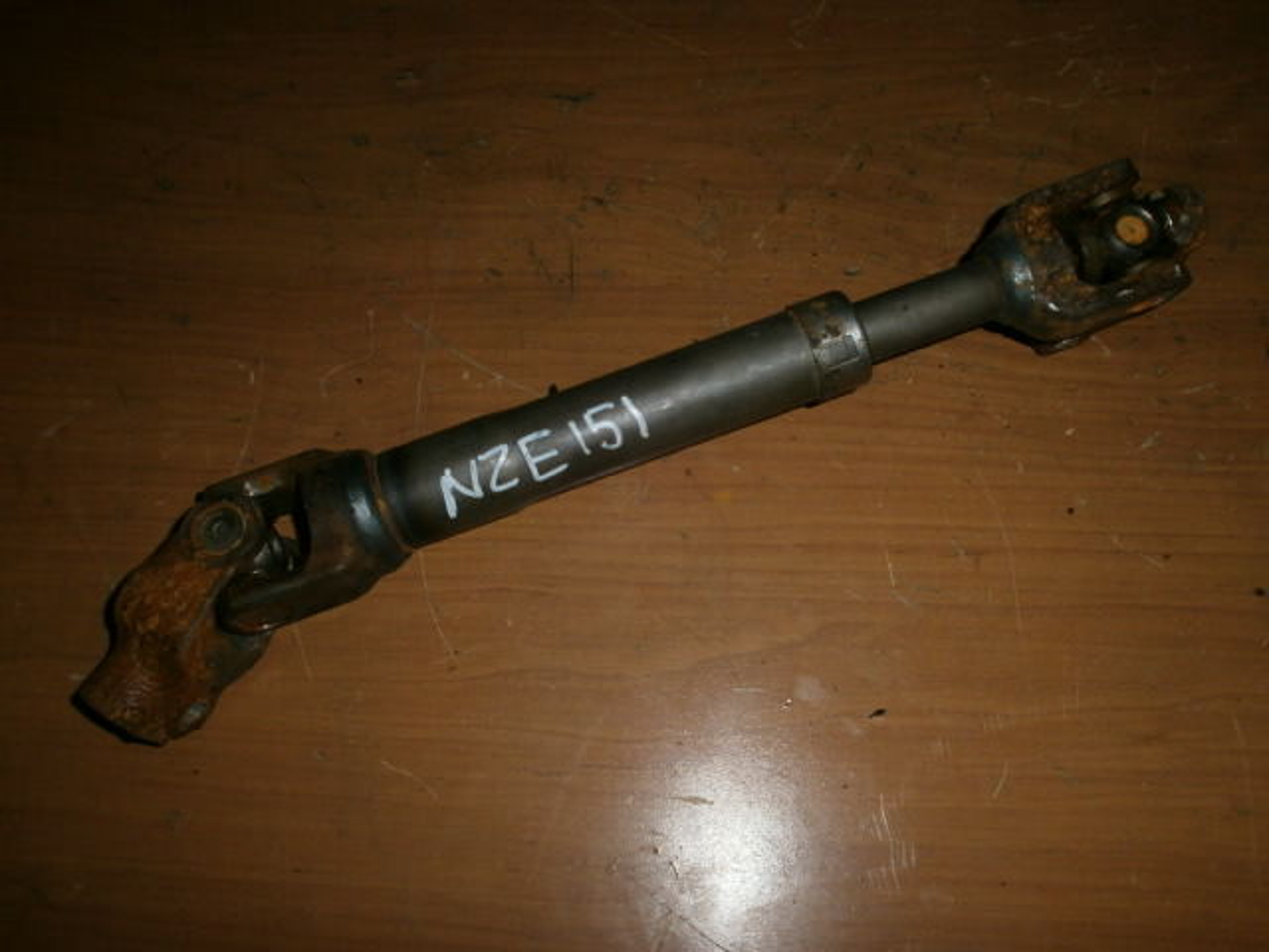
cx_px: 634
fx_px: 990
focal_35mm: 27
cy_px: 476
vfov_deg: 51.4
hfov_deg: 65.3
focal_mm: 4.8
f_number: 2.9
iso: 125
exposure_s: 1/30
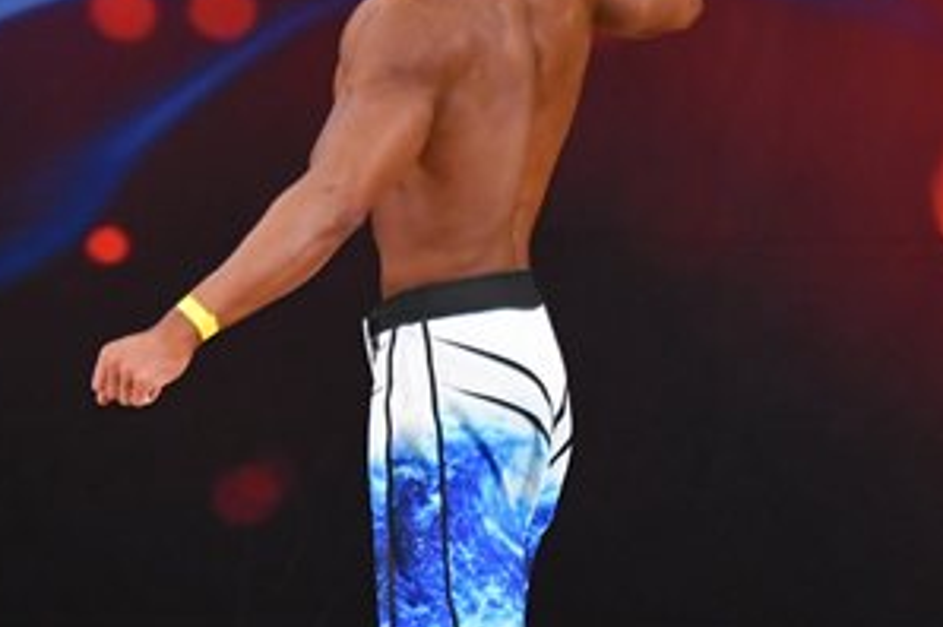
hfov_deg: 3.5
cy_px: 415
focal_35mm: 585
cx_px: 824
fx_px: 15307
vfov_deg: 2.3
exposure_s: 1/400
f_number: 5.6
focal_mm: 150
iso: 3200
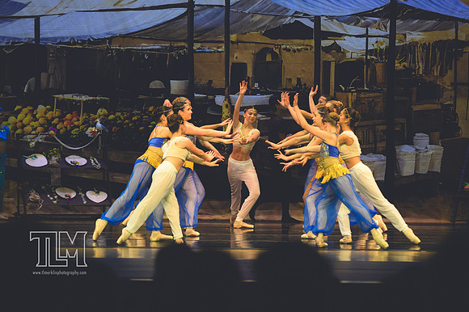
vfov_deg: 7.3
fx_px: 2435
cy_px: 156
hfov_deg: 11.0
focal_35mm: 187
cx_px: 234
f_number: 2.8
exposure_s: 1/500
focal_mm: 125
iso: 1100
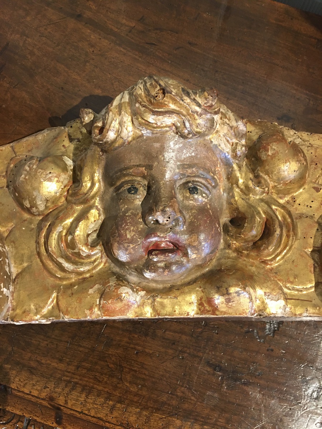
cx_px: 161
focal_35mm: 29
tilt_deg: -73.4
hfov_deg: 48.2
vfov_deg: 61.7
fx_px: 360
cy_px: 214
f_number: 2.2
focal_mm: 4.15
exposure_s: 1/17
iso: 100
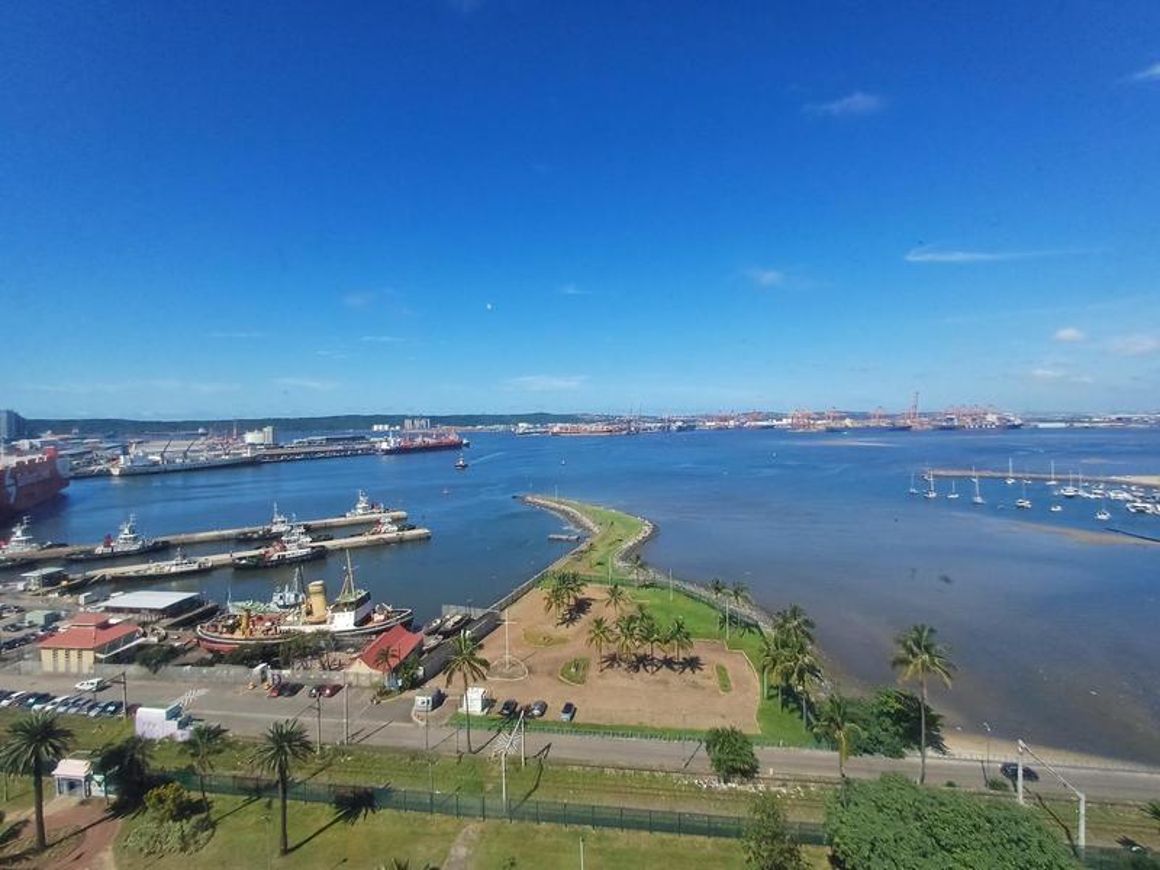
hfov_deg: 94.5
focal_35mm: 16
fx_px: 536
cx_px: 580
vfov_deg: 78.1
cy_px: 435
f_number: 2.2
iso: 40
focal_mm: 1.64
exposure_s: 1/1135
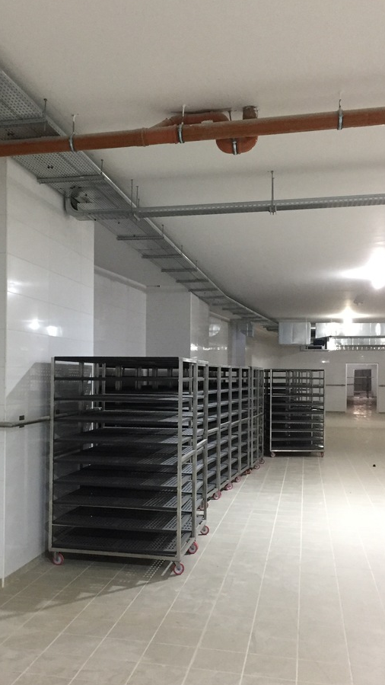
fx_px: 653
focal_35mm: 36
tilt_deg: +0.4
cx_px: 138
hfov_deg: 32.6
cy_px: 379
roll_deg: -0.1
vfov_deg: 55.2
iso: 250
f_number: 2.2
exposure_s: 1/20
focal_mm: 4.15
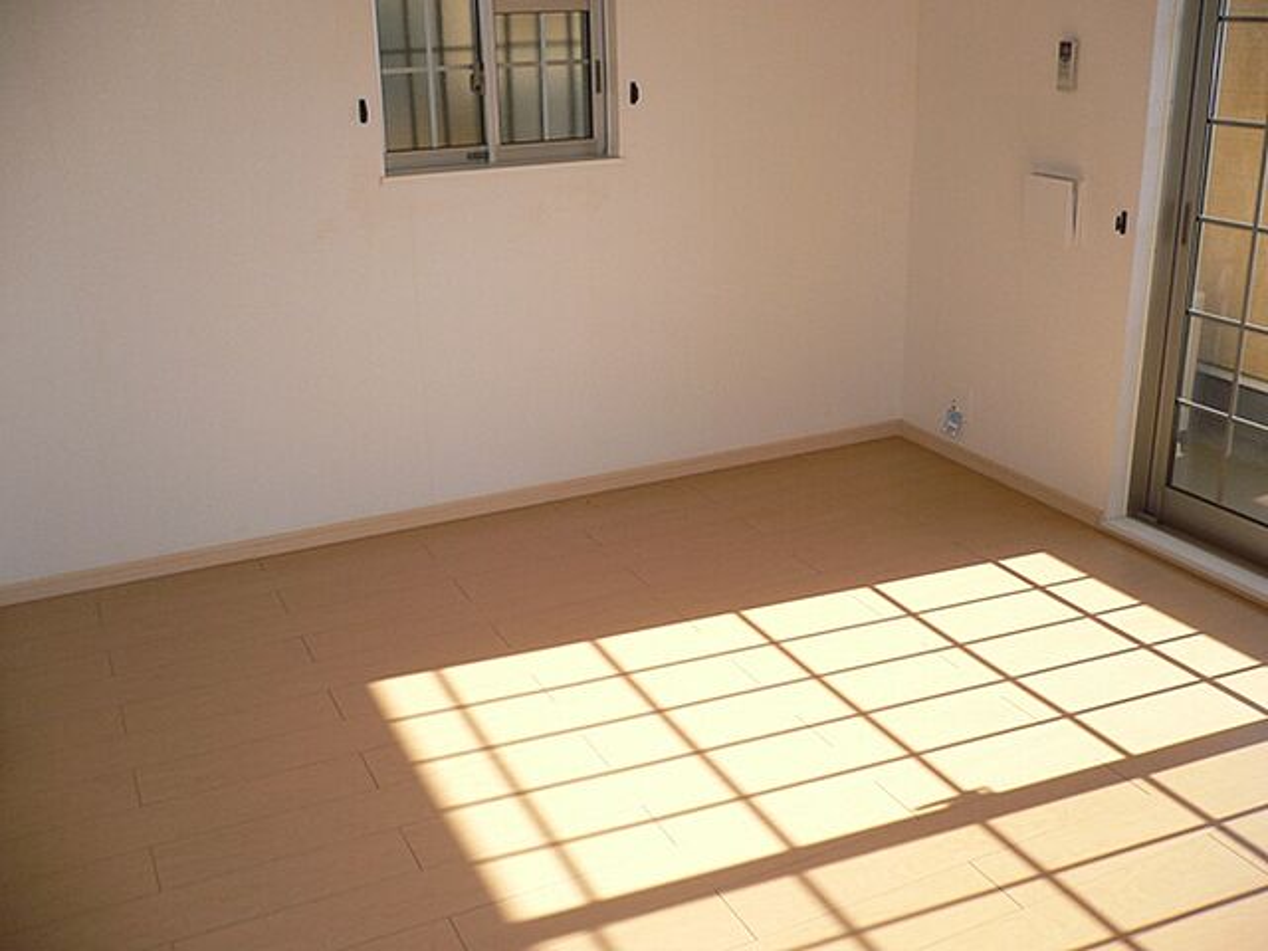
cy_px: 476
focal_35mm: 35
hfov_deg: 52.6
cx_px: 634
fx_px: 1282
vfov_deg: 40.7
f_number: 2.8
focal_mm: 5.8
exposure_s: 1/400
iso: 100
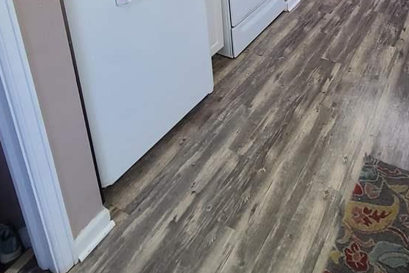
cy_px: -57
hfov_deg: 59.4
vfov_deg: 34.0
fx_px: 352
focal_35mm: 31
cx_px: 260
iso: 320
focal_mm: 2.2
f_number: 2.2
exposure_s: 1/60
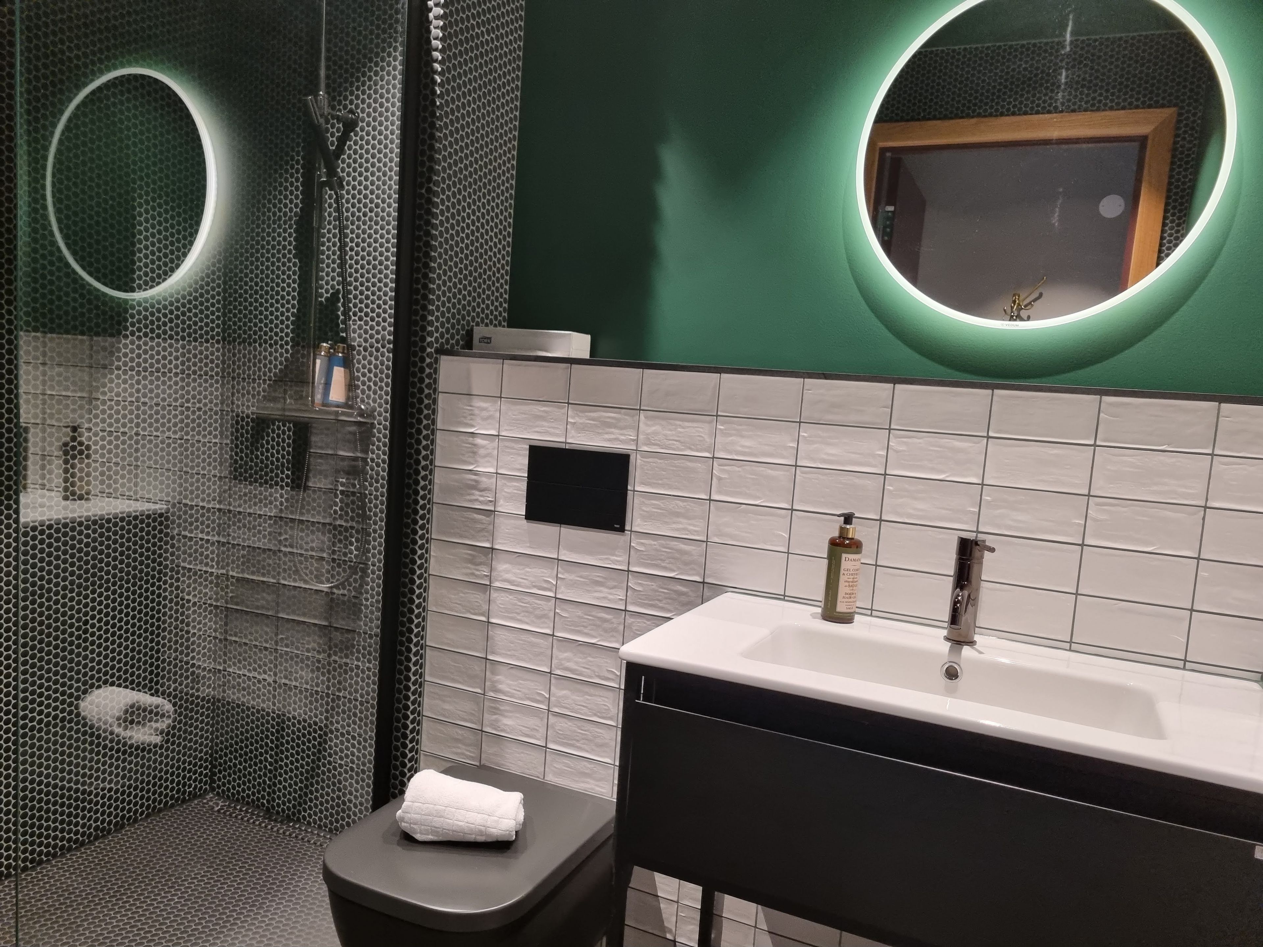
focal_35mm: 26
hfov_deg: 67.3
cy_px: 474
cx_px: 632
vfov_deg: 53.1
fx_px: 949
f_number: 1.8
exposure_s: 1/100
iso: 320
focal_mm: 5.4
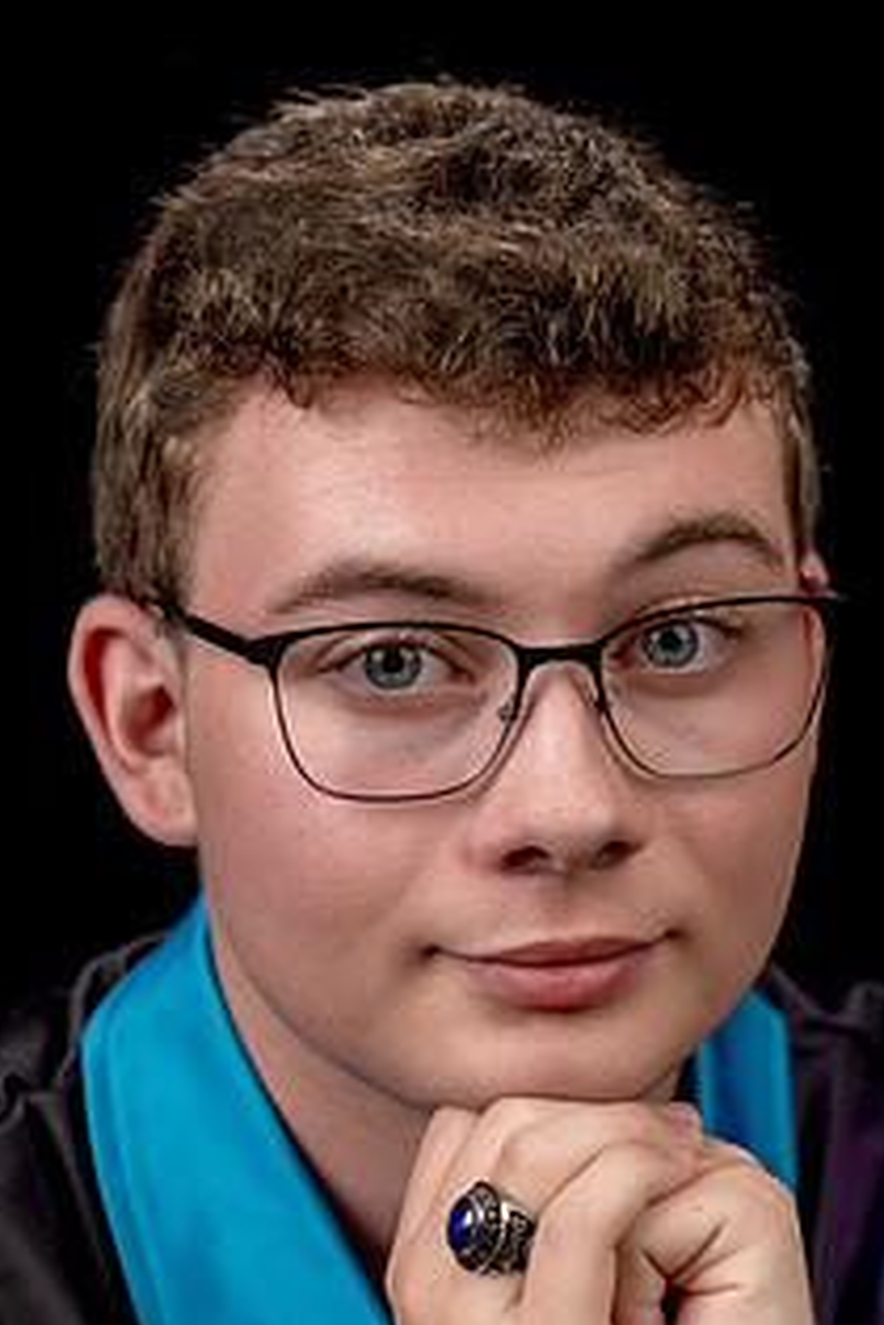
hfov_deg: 13.7
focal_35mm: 100
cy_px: 879
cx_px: 459
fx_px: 3683
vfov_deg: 20.3
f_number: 5
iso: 100
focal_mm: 70
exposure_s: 1/160
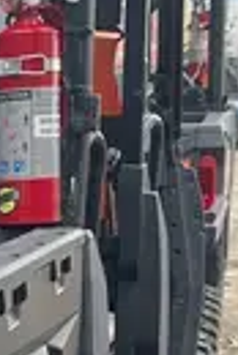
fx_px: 1503
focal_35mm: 152
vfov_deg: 13.2
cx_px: -410
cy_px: 419
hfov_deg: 8.1
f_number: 1.6
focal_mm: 4.2
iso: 40
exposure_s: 1/211
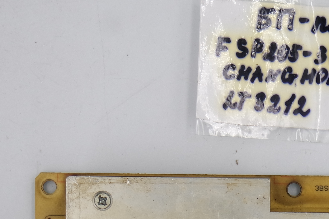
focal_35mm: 152
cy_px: 259
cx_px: 336
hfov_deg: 13.3
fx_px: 1389
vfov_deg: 8.9
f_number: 5
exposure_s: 1/125
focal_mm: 20
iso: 160
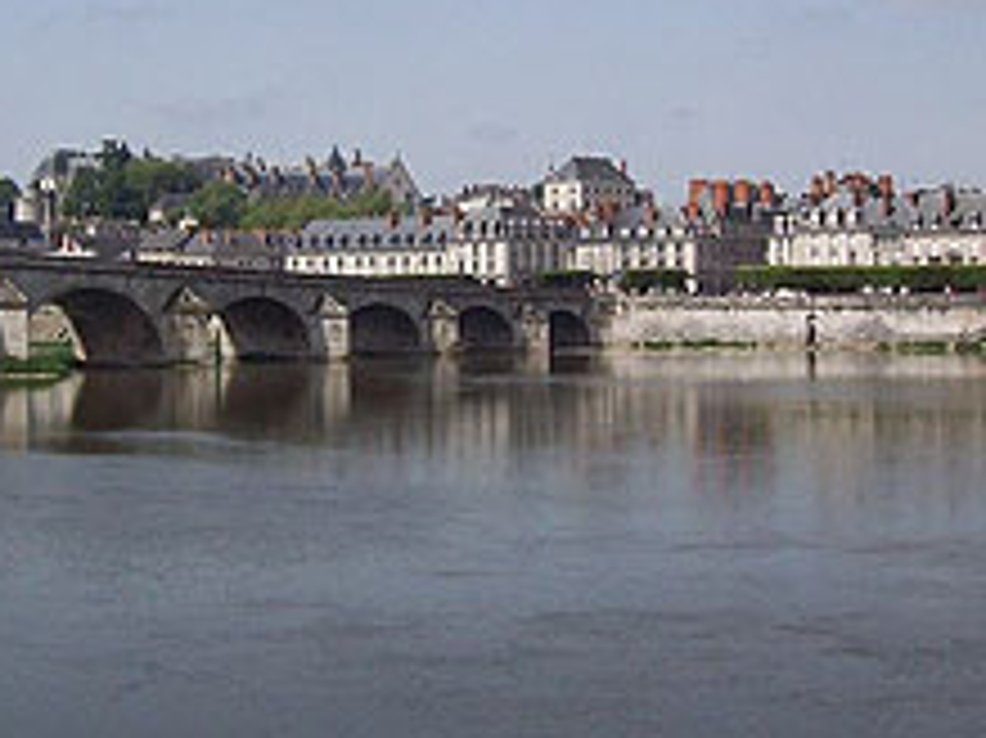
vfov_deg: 19.7
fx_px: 2107
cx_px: 450
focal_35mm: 74
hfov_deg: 26.3
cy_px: 176
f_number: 4.8
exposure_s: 1/916
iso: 80
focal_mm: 6
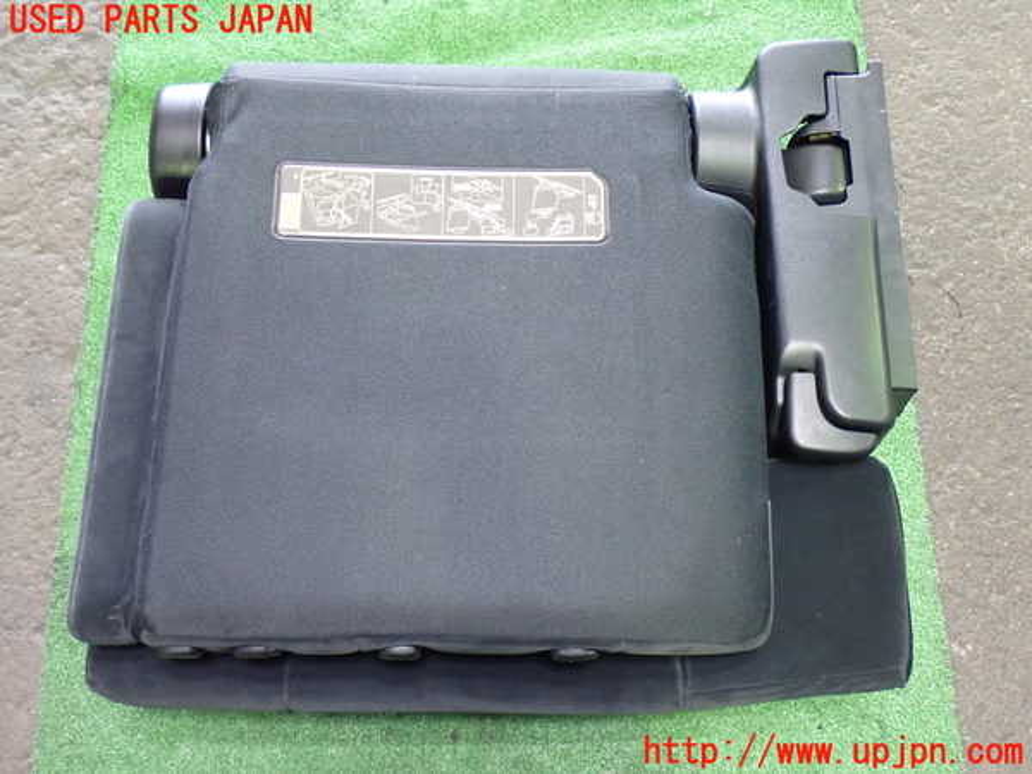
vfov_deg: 35.1
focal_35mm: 41
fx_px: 1222
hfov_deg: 45.8
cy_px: 387
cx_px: 516
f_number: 2.8
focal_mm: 7.31
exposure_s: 1/30
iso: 800
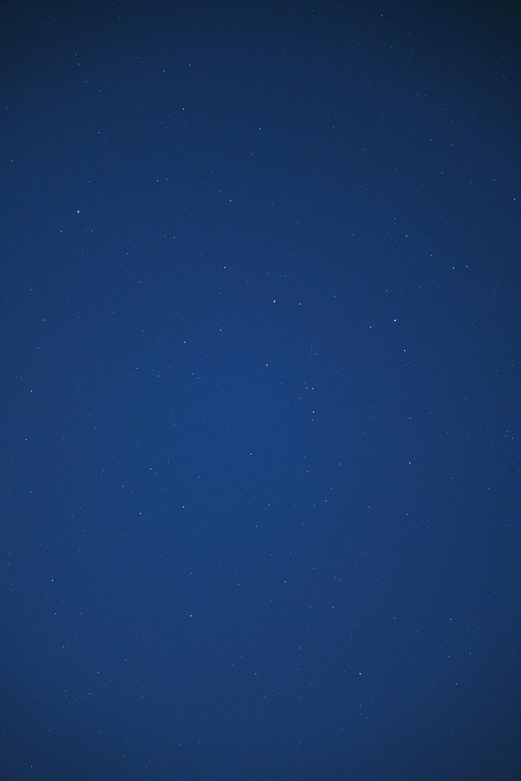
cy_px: 390
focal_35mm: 69
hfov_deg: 19.7
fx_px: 1497
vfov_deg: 29.2
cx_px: 260
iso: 800
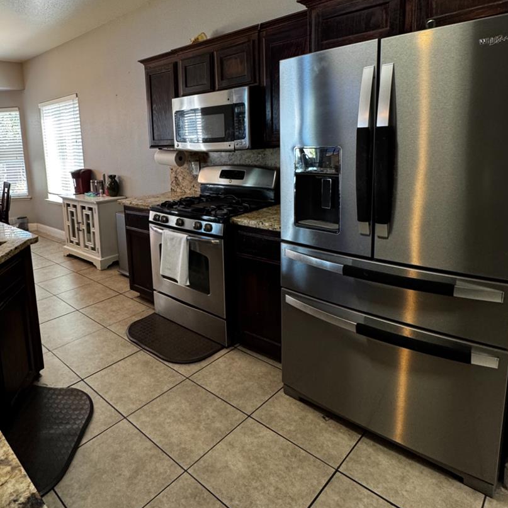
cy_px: 199
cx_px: 173
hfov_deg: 65.6
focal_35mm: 23
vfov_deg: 66.5
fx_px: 382
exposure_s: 1/60
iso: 200
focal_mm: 2.22
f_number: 2.2
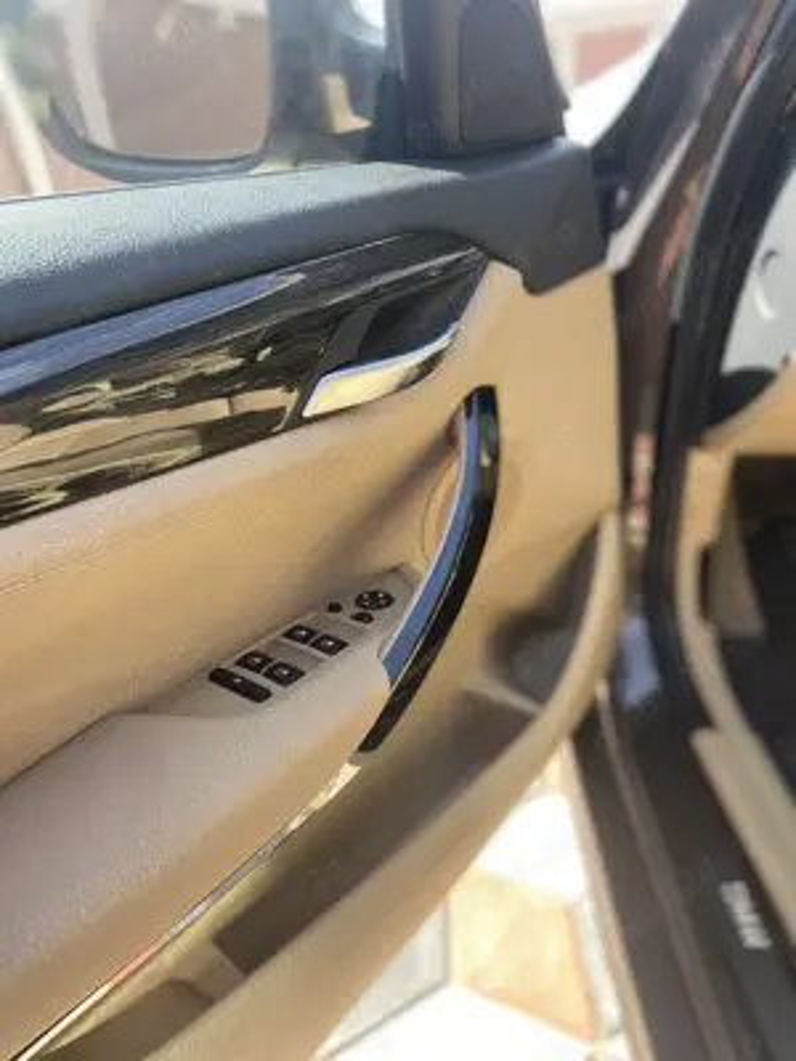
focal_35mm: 26
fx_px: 797
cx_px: 398
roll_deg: +9.9
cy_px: 530
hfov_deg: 53.1
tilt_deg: -29.5
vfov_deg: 67.3
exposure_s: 1/151
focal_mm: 4.25
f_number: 1.8
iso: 32
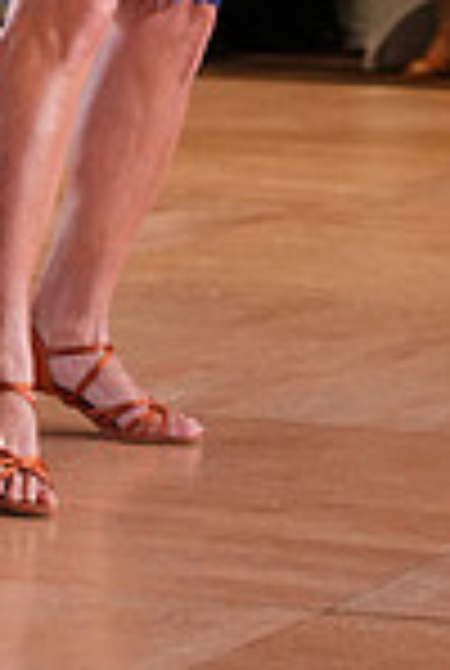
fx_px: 5655
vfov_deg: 6.7
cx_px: -56
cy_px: -472
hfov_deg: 4.5
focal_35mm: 303
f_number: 4
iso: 2500
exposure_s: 1/500
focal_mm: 78
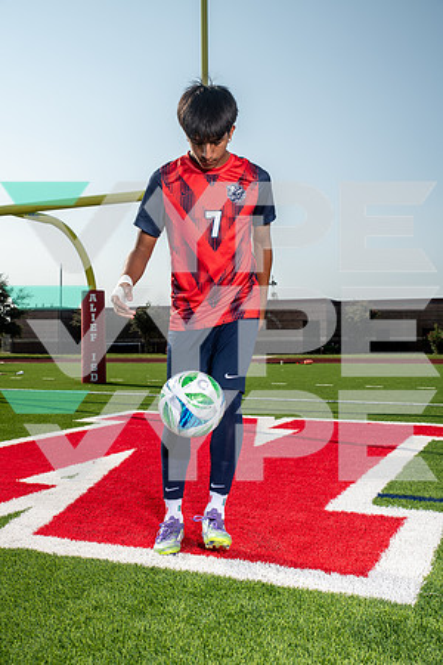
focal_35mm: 36
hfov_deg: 36.9
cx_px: 222
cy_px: 332
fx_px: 664
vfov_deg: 53.1
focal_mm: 36
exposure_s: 1/400
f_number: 6.3
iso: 100
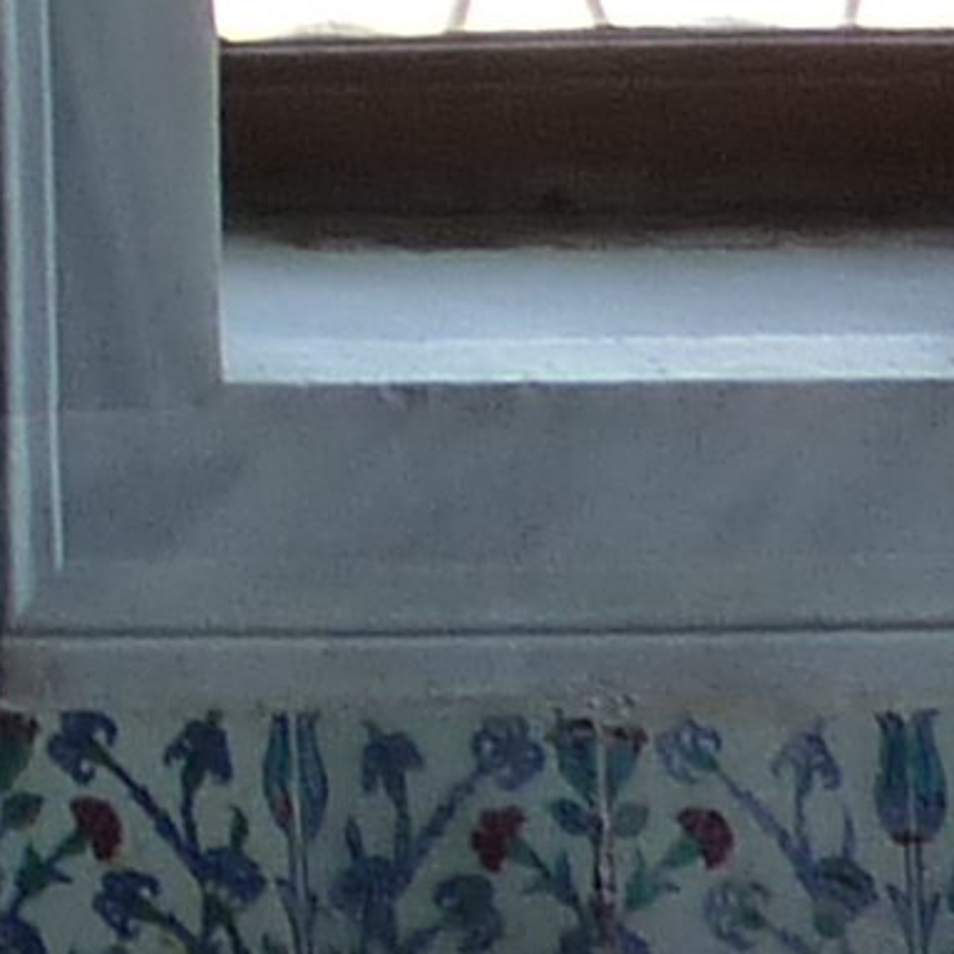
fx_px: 6548
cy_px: -2313
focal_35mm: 210
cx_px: -1938
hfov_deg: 7.3
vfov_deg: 7.1
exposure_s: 1/50
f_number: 3.3
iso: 125
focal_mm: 4.1
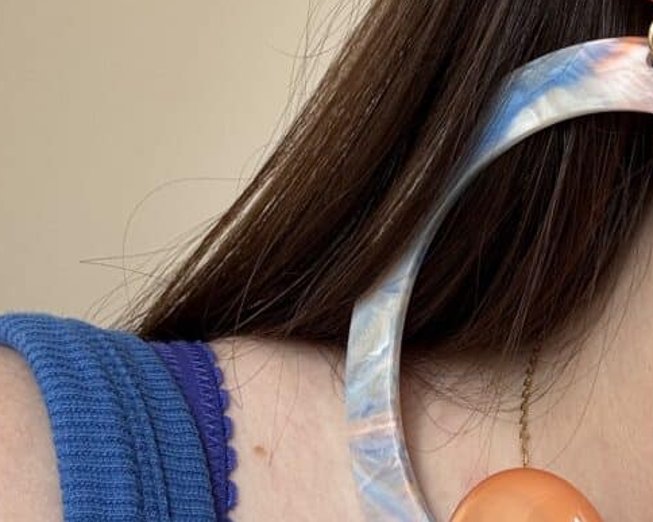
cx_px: 436
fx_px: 1198
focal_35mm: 62
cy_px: 264
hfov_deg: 30.3
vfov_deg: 24.6
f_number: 1.9
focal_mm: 2.69
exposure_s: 1/121
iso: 25
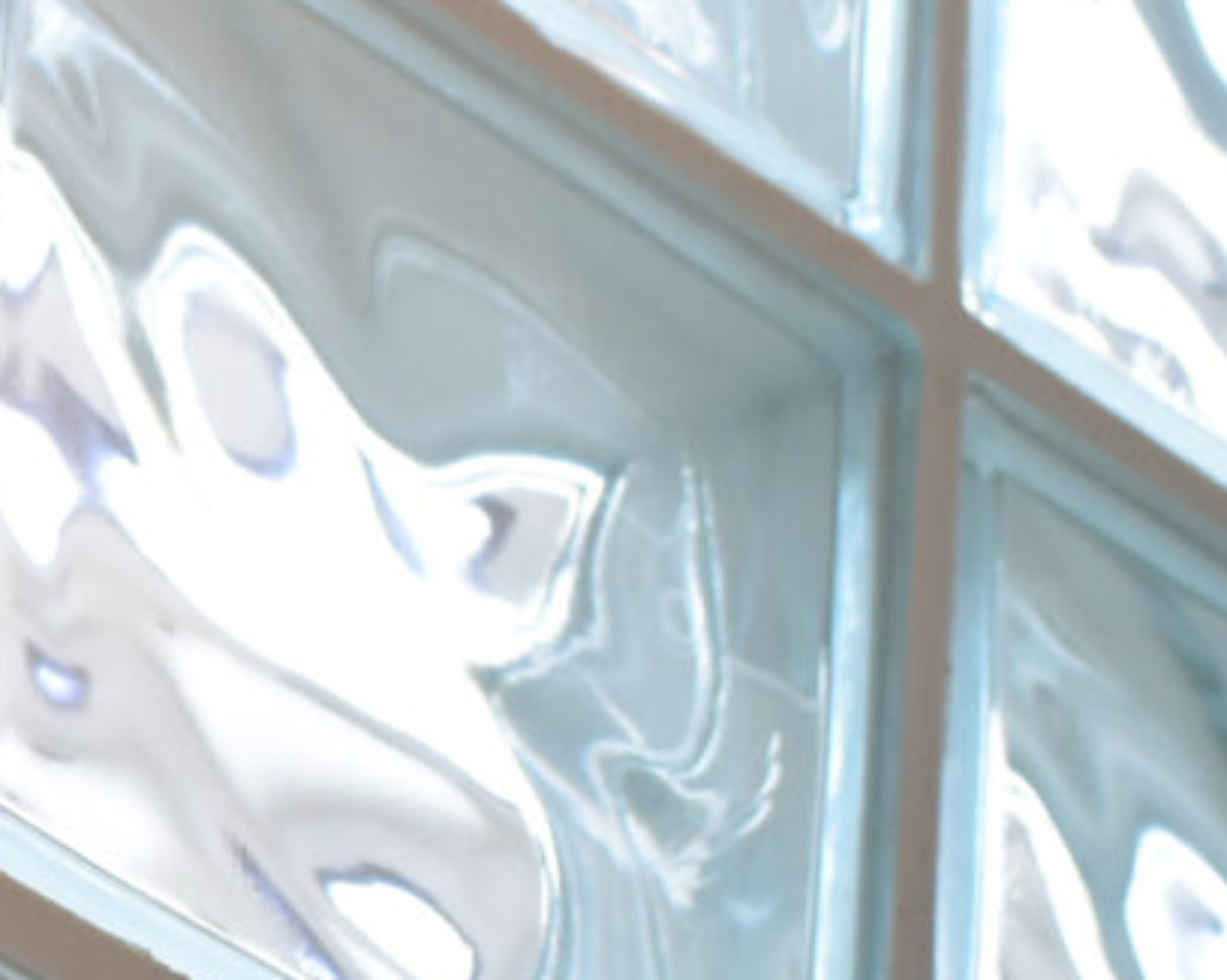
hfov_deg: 8.6
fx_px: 8020
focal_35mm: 221
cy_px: 1129
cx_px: -427
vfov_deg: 7.0
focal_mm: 25
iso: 400
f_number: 6.3
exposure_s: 1/125
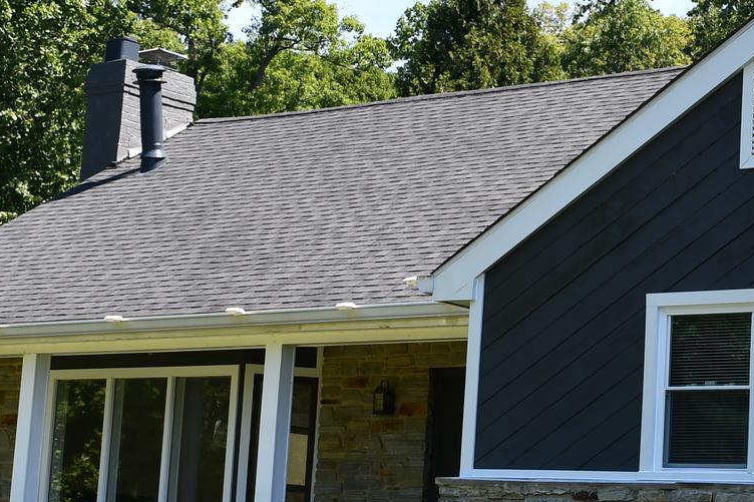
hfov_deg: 20.6
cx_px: 605
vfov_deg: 14.0
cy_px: 251
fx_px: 2052
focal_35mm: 98
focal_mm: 24
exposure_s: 1/250
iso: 180
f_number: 8
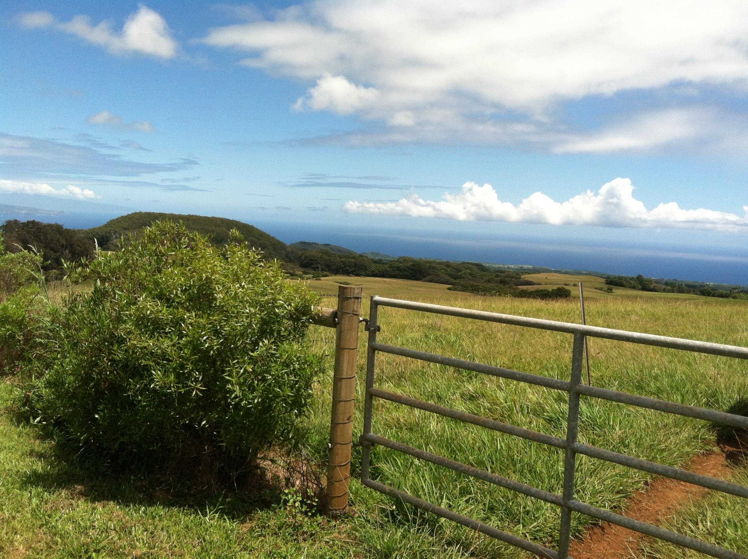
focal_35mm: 35
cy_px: 280
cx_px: 374
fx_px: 755
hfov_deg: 52.7
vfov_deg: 40.6
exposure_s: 1/1579
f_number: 2.8
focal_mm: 3.85
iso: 80
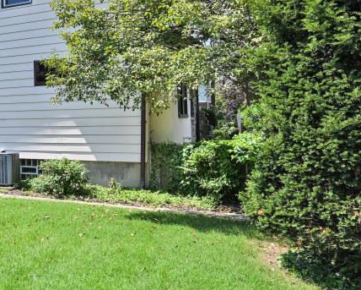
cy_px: 114
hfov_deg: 30.6
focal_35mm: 46
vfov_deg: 32.7
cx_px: -121
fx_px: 492
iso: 100
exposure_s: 1/320
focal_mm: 14
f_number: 6.3
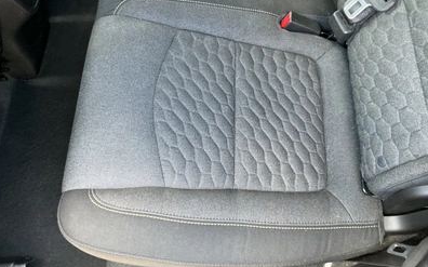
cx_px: 213
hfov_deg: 62.9
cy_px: 137
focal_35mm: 30
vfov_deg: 41.8
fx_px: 350
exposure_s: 1/60
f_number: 1.8
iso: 125
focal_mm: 3
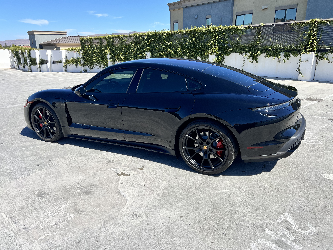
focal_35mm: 26
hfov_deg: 67.3
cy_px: 125
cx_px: 166
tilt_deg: -17.7
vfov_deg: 53.1
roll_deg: +1.5
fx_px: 250
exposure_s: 1/3571
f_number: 1.5
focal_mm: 5.7
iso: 50
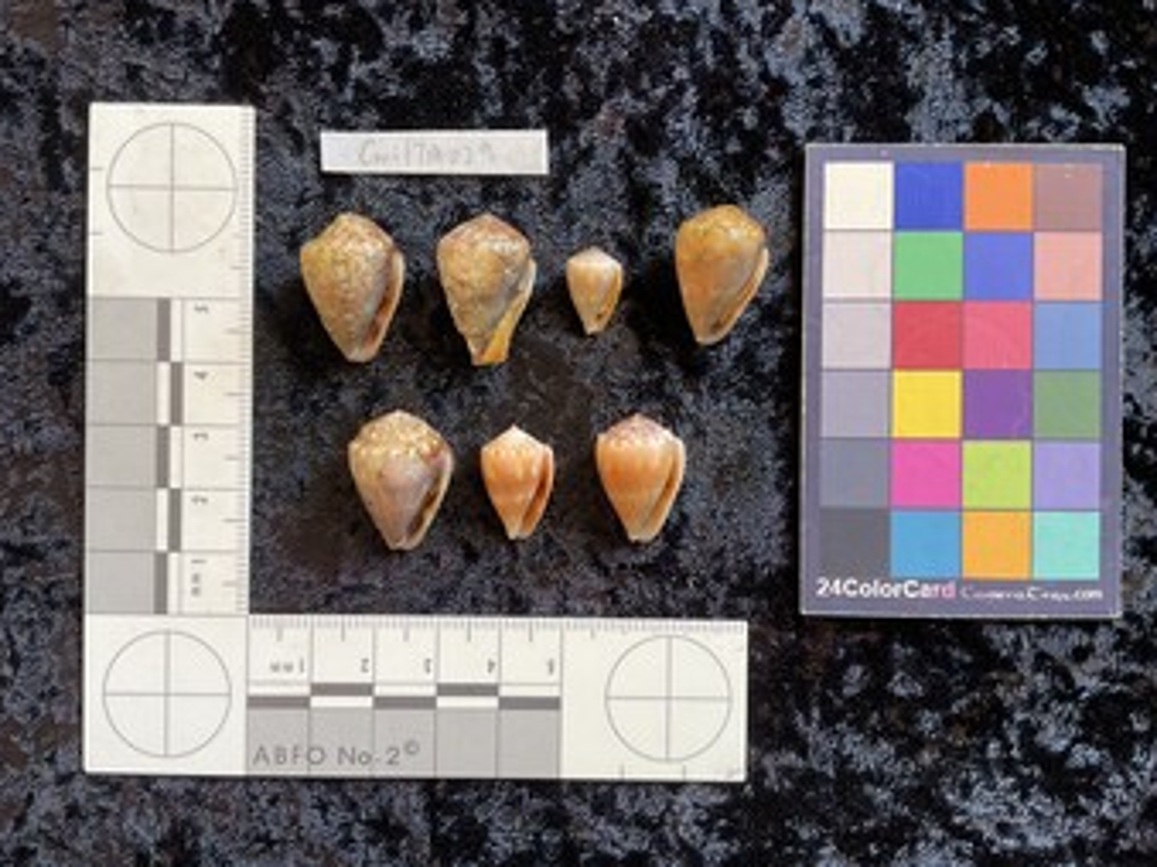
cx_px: 570
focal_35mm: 30
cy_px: 435
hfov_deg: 60.0
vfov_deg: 46.8
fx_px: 1002
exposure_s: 1/50
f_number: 1.8
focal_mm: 3
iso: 40
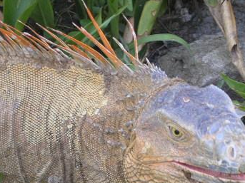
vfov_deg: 7.0
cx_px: 133
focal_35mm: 213
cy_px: 154
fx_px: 1507
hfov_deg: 9.3
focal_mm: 17.4
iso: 100
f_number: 5
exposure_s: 1/40
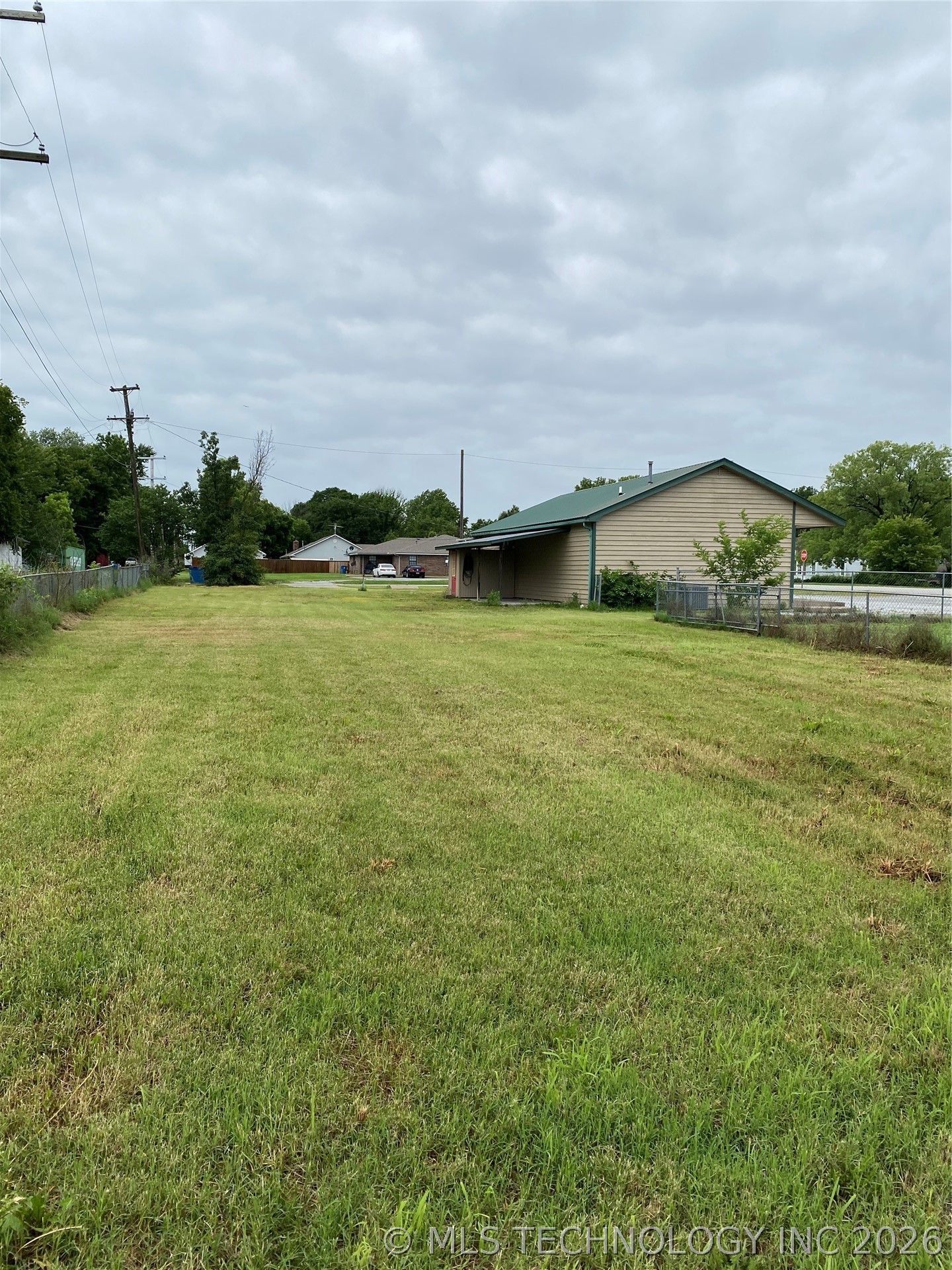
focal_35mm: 26
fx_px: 953
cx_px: 476
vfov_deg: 67.3
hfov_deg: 53.1
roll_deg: -0.4
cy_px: 635
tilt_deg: -1.1
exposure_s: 1/5025
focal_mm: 4.25
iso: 32
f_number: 1.8
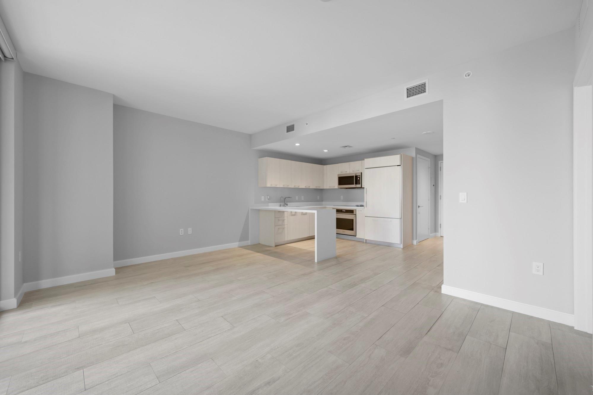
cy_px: 198
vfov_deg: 81.2
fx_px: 231
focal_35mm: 14
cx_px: 296
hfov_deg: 104.3
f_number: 9
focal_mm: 14
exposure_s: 1
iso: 125
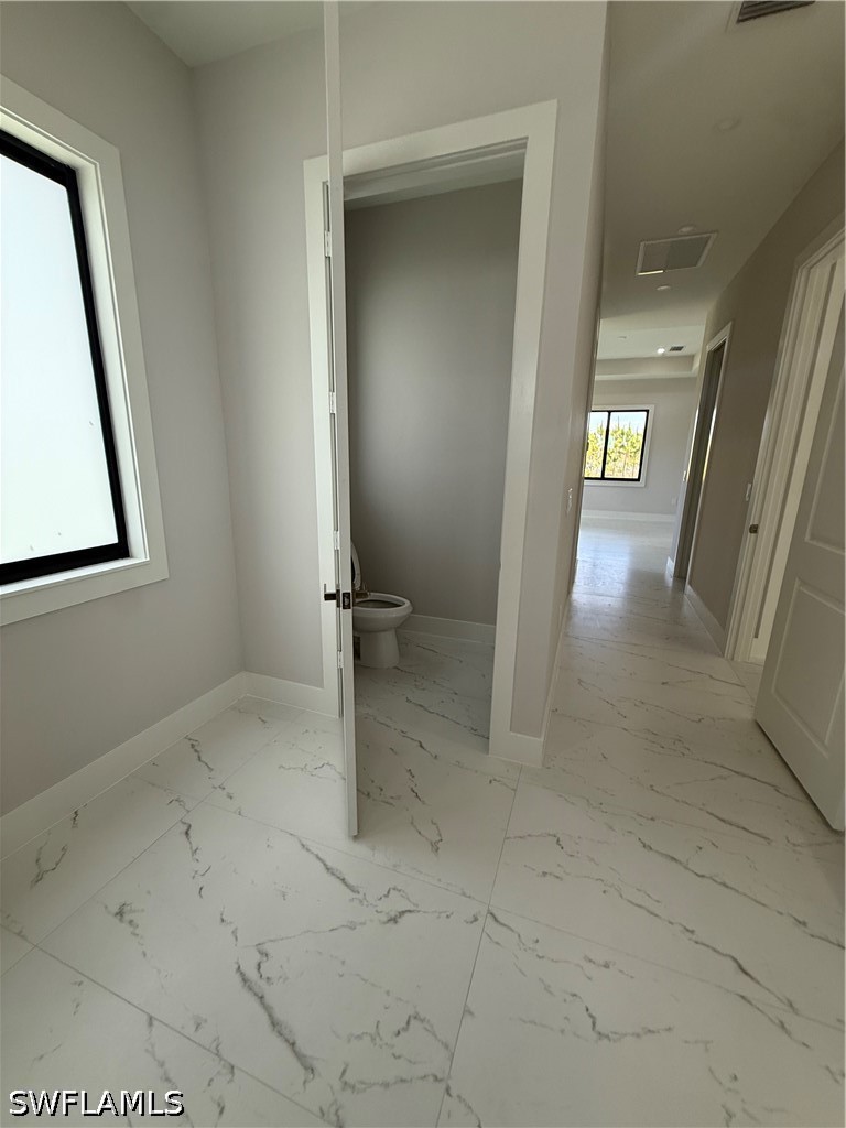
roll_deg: -1.7
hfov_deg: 85.7
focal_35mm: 14
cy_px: 564
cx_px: 423
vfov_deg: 102.1
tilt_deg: -13.0
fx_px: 456
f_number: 2.2
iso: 80
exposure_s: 1/120
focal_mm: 2.22
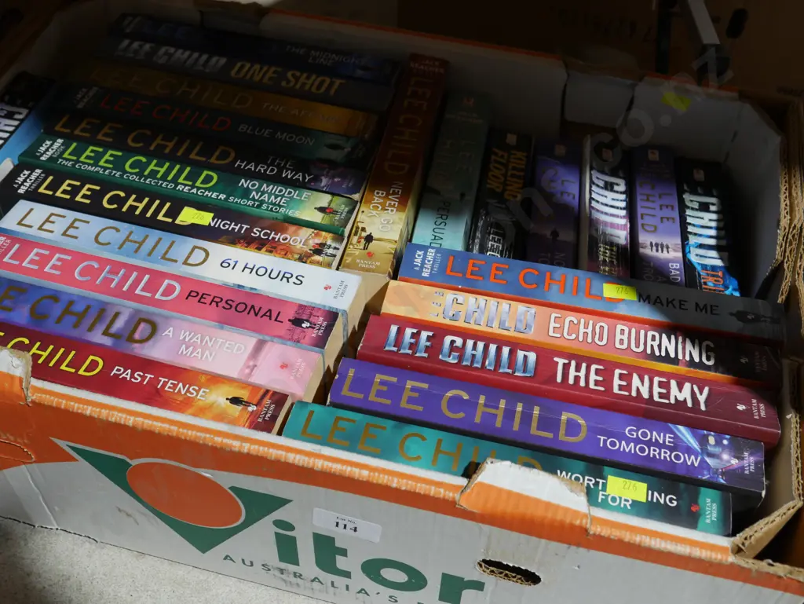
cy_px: 302
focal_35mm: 40
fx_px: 929
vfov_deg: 36.0
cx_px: 402
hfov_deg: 46.8
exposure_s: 1/60
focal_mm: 20
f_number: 5
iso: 800
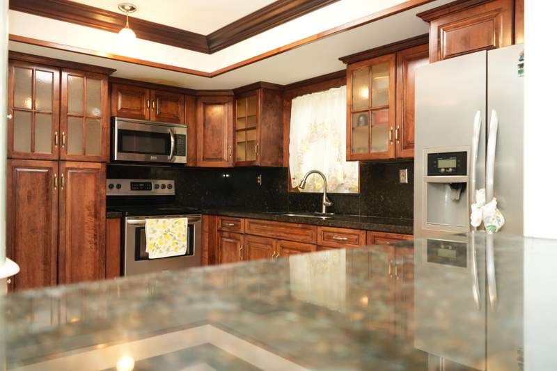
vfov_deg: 46.4
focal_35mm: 28
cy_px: 186
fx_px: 433
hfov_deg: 65.5
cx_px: 278
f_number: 3.5
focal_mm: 28
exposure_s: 1/160
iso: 5000
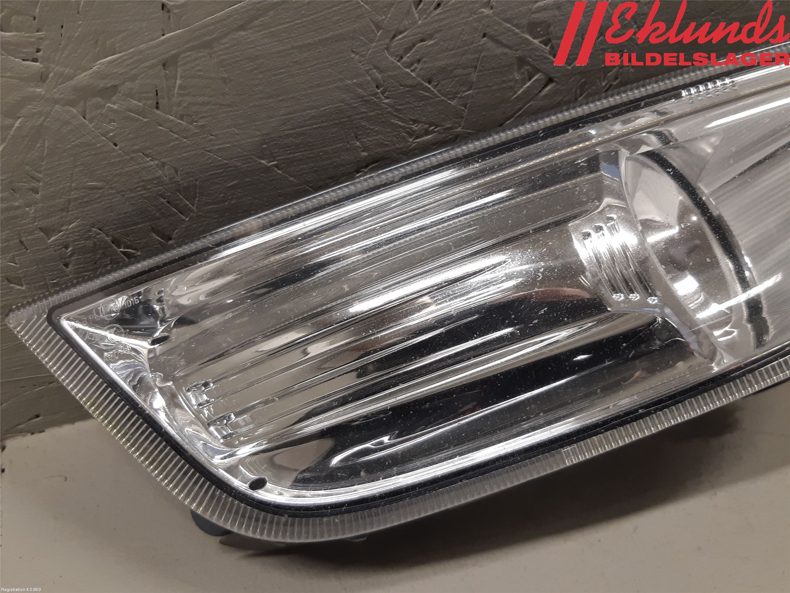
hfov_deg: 67.3
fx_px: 593
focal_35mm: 26
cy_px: 296
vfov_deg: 53.1
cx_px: 395
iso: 64
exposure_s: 1/50
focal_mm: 3.93
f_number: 1.7
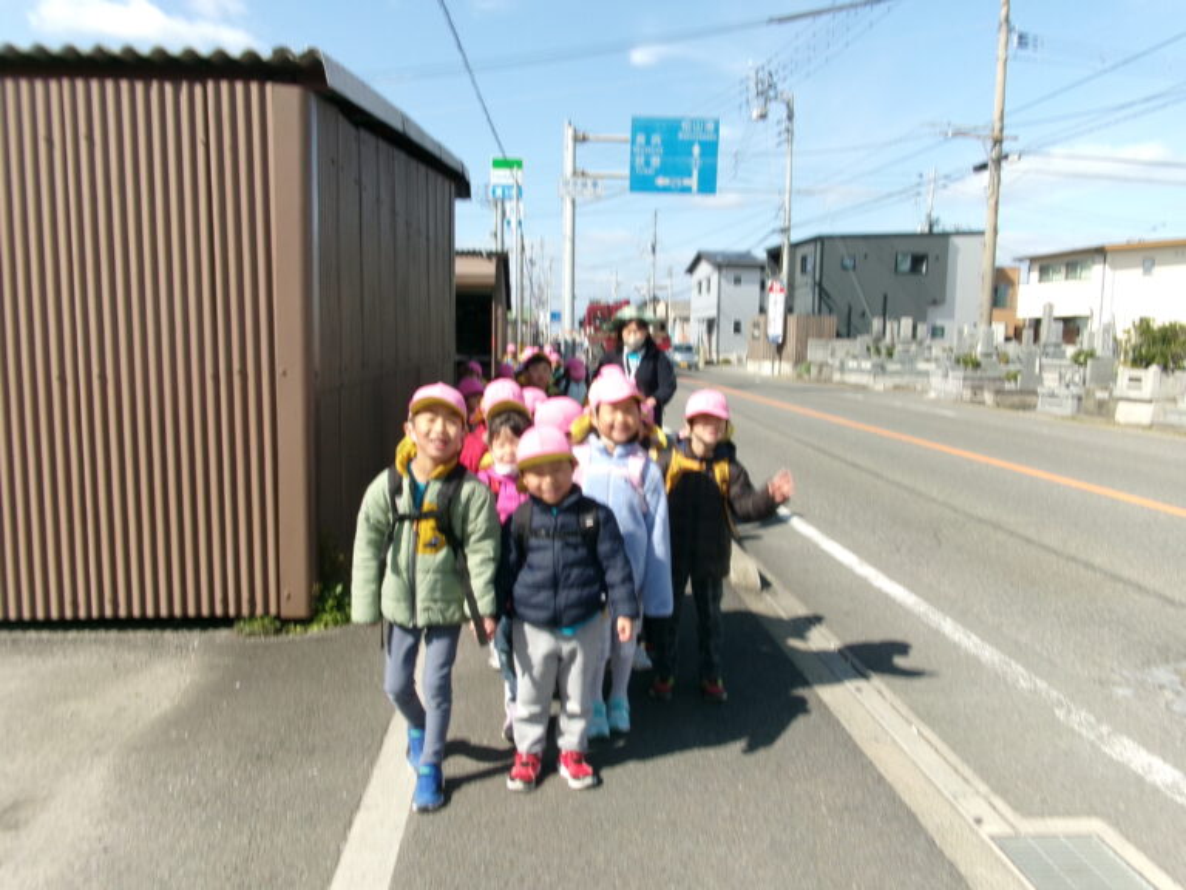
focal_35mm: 28
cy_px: 445
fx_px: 959
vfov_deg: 49.7
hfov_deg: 63.4
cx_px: 593
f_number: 10.8
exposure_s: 1/110
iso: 100
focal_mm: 5.1
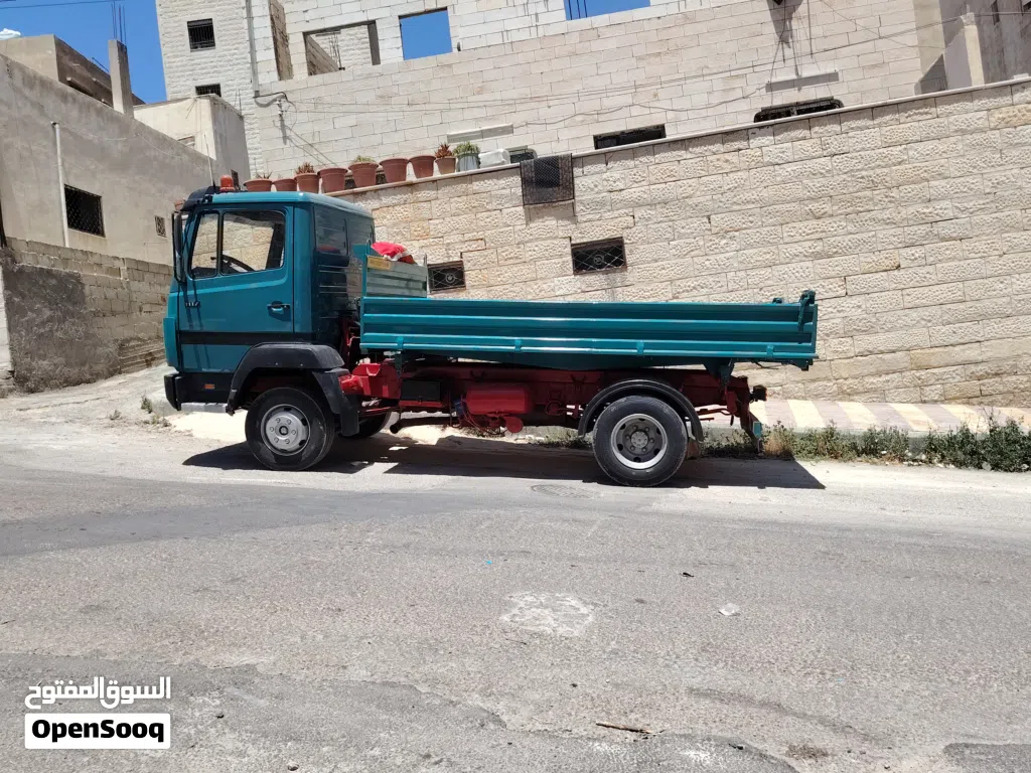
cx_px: 516
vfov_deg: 44.2
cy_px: 386
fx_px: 953
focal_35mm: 32
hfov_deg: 56.8
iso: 100
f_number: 1.75
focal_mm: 5.25
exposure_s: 1/918
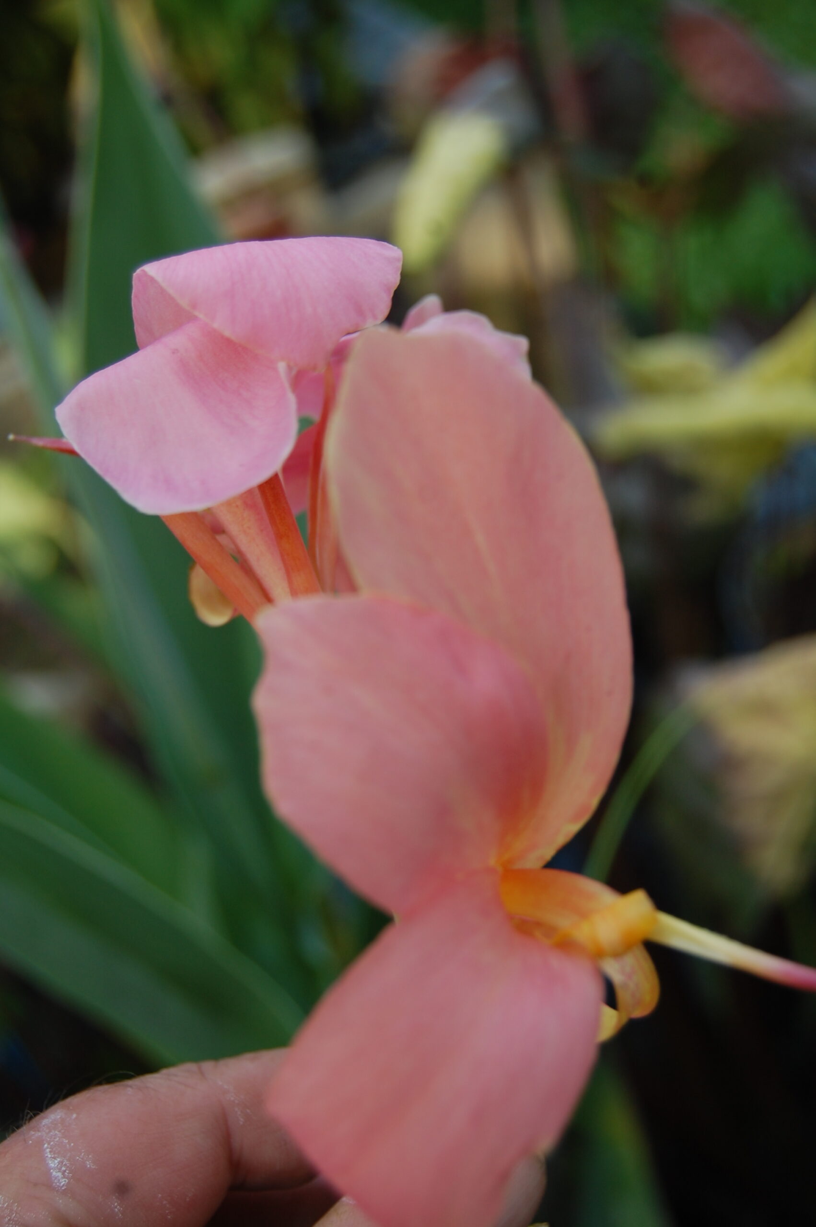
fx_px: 1942
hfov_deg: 23.7
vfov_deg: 35.1
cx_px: 408
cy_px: 614
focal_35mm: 57
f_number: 6.3
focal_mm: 38
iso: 200
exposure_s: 1/160
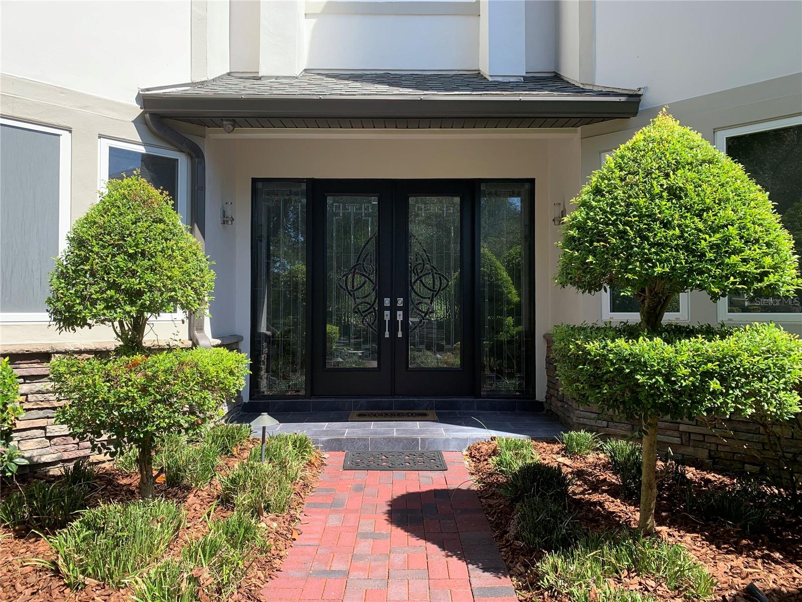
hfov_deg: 67.3
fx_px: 602
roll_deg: -0.5
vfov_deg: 53.1
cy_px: 301
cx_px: 401
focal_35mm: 26
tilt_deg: +0.7
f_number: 1.8
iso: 25
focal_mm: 4.25
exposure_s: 1/639
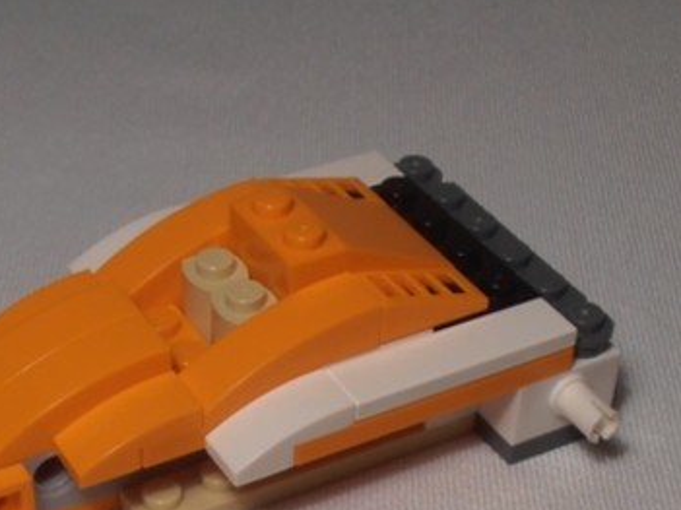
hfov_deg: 20.6
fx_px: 1868
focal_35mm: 95
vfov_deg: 15.0
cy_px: 614
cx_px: 272
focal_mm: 6.61
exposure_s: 1/60
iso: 80
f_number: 3.9
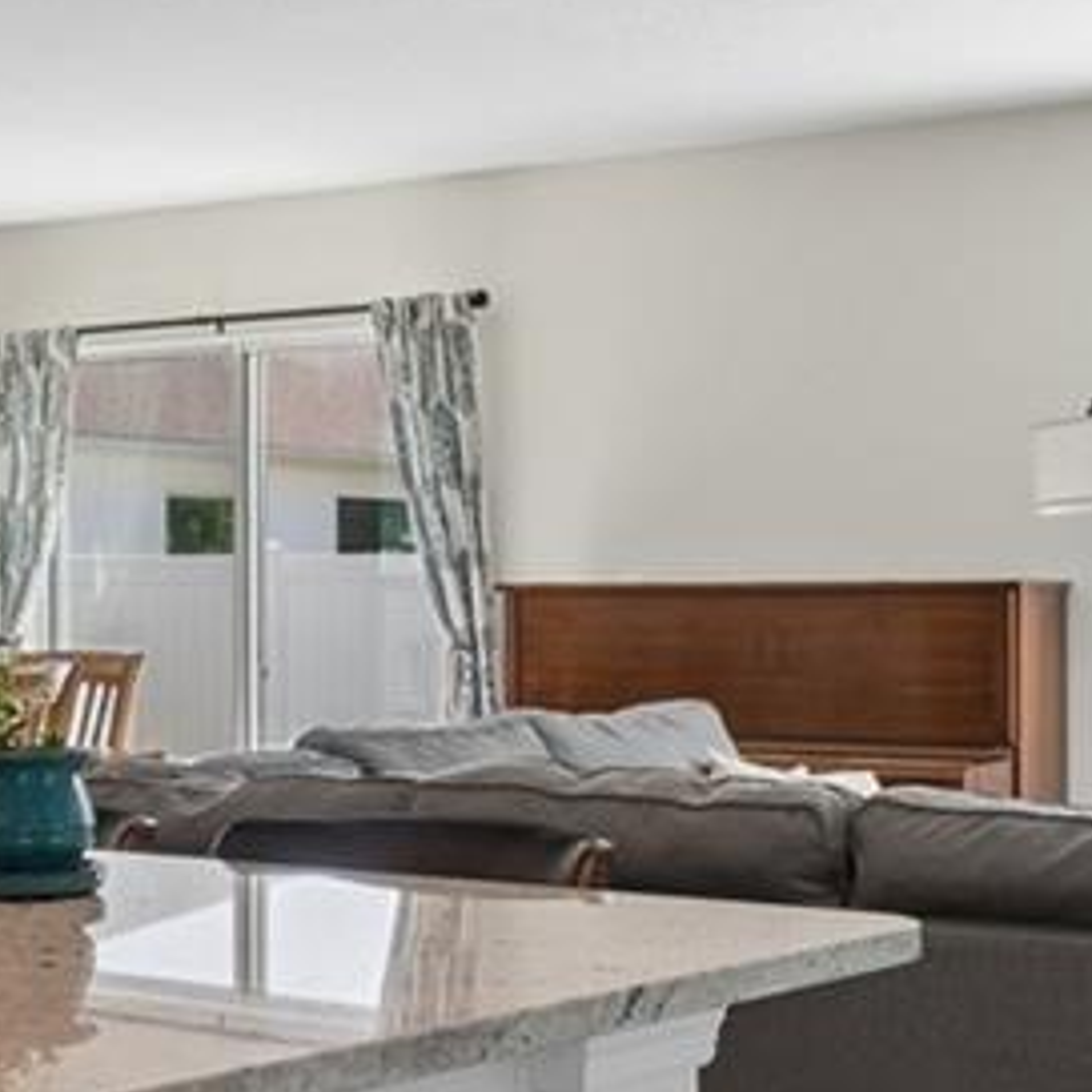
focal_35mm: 75
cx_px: 161
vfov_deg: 23.1
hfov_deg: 22.6
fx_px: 2677
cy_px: 542
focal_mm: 10
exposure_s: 1/8
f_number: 7.1
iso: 100
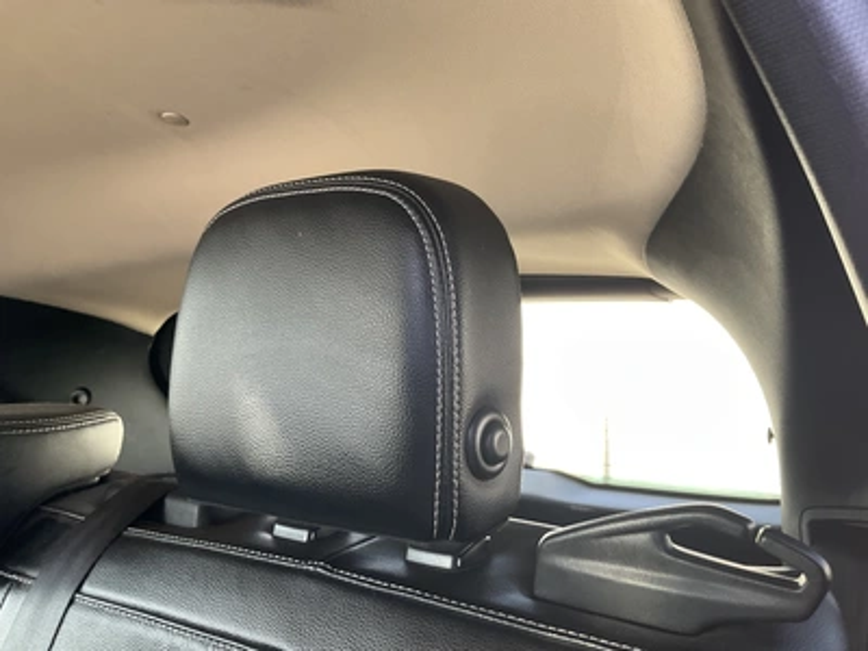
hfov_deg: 61.7
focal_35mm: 29
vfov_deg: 48.2
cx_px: 434
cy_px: 326
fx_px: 727
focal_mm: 3
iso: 64
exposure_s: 1/73
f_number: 1.8
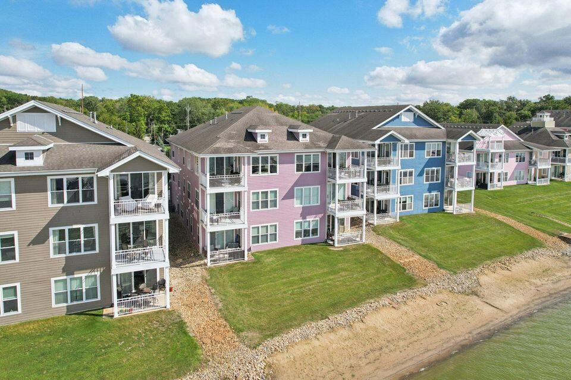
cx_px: 286
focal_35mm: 22
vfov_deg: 57.2
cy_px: 190
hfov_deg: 78.6
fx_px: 349
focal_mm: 8.4
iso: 120
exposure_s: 1/2500
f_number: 2.8
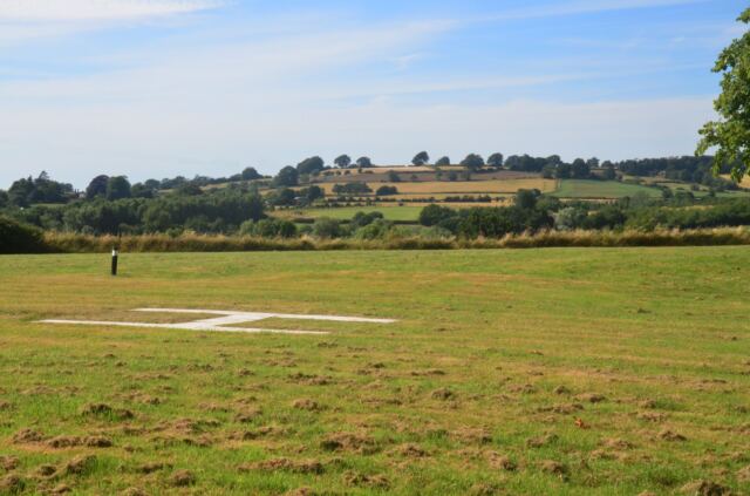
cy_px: 248
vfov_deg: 21.4
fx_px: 1309
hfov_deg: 32.0
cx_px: 375
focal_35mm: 63
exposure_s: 1/500
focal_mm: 42
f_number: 22
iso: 1250
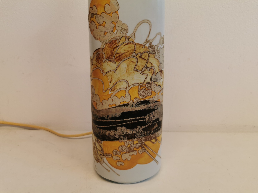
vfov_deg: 51.4
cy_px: 96
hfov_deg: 65.3
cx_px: 129
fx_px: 201
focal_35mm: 27
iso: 50
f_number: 1.6
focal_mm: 5.56
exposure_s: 1/100
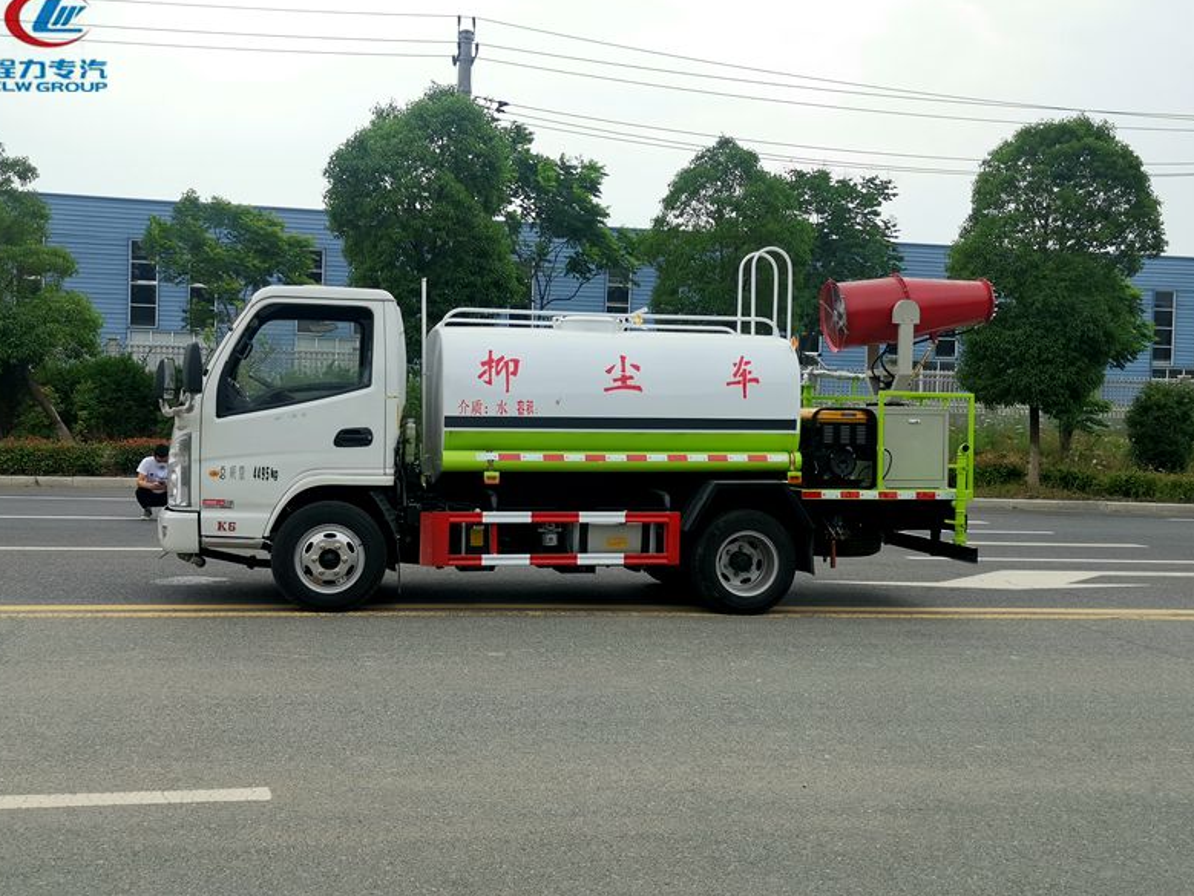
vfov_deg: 36.8
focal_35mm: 39
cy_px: 443
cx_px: 592
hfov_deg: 47.8
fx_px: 1346
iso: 50
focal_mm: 4.75
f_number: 1.8
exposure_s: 1/1376
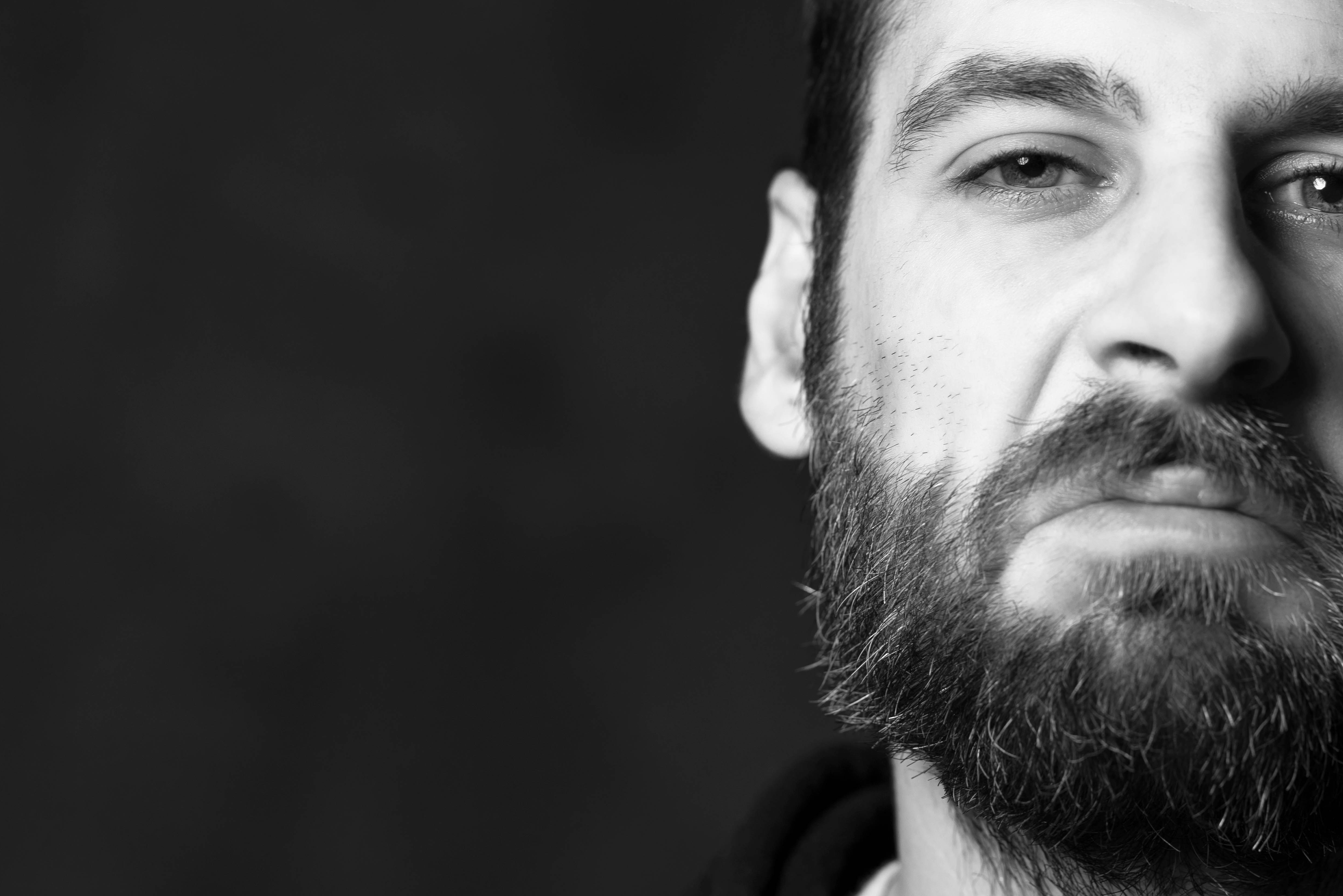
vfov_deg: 8.8
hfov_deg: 13.1
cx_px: 888
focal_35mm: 156
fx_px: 5821
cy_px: 278
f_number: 4
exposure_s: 1/125
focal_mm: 105
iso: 100
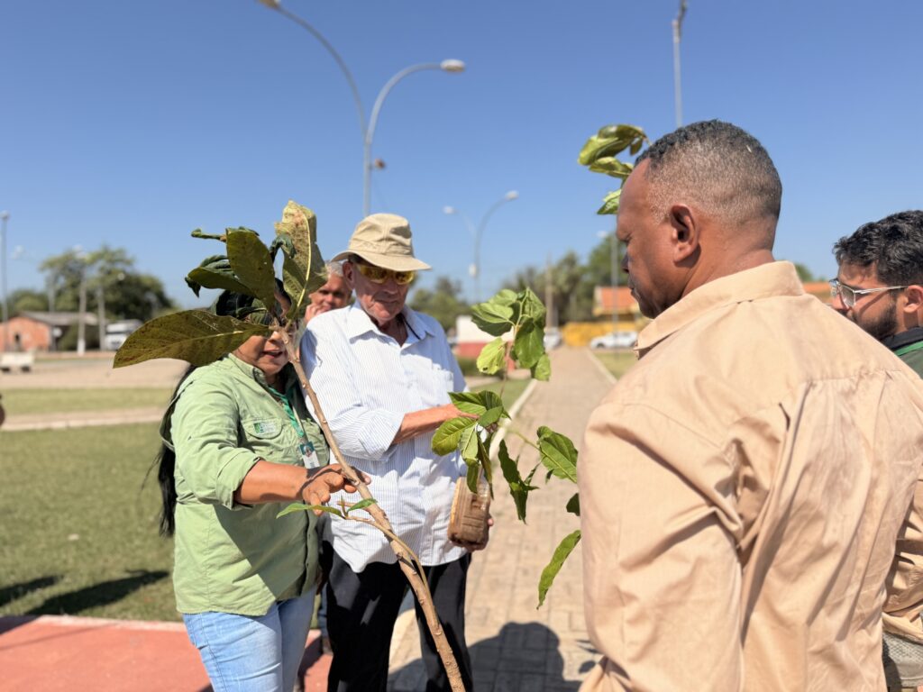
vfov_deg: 56.8
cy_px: 346
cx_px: 462
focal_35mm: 24
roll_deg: +0.7
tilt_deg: -2.5
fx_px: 640
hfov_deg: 71.6
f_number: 1.78
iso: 80
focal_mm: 6.76
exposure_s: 1/6711
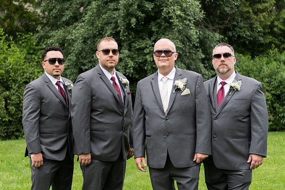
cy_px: 95
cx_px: 132
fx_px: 527
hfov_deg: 30.2
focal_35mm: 67
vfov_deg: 20.4
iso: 160
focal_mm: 62
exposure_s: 1/500
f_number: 2.8
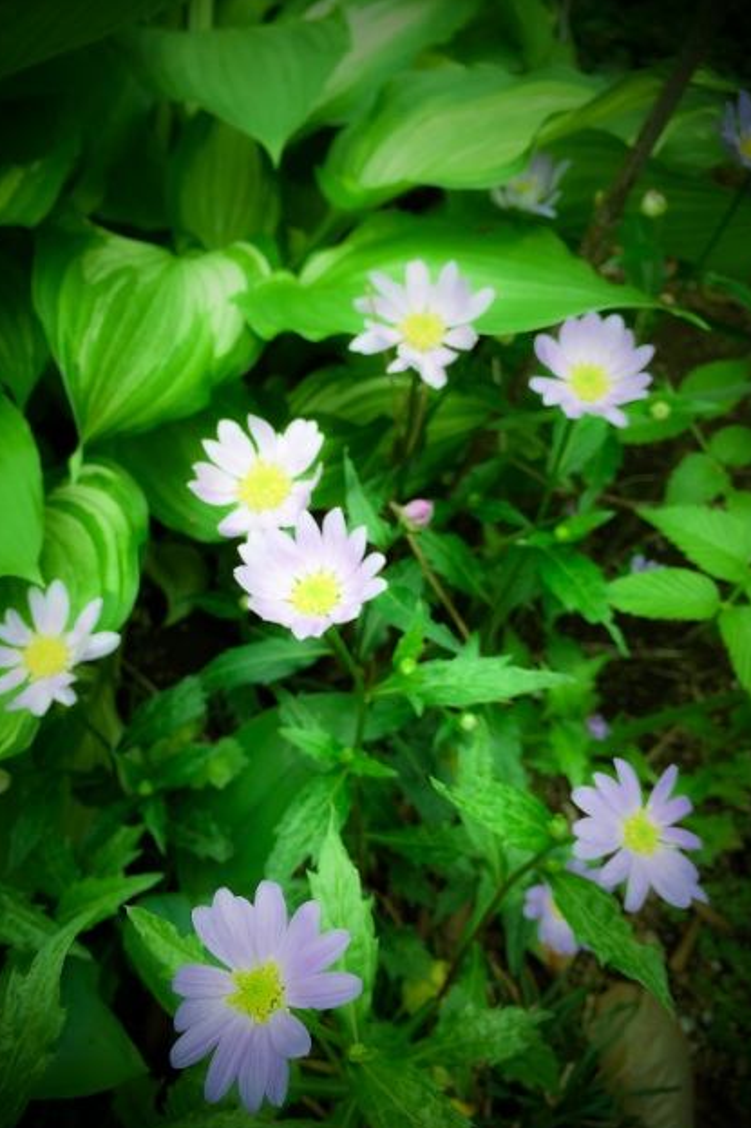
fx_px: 971
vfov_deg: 60.3
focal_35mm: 31
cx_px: 364
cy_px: 574
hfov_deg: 42.3
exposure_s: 1/120
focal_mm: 4.15
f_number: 2.2
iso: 50
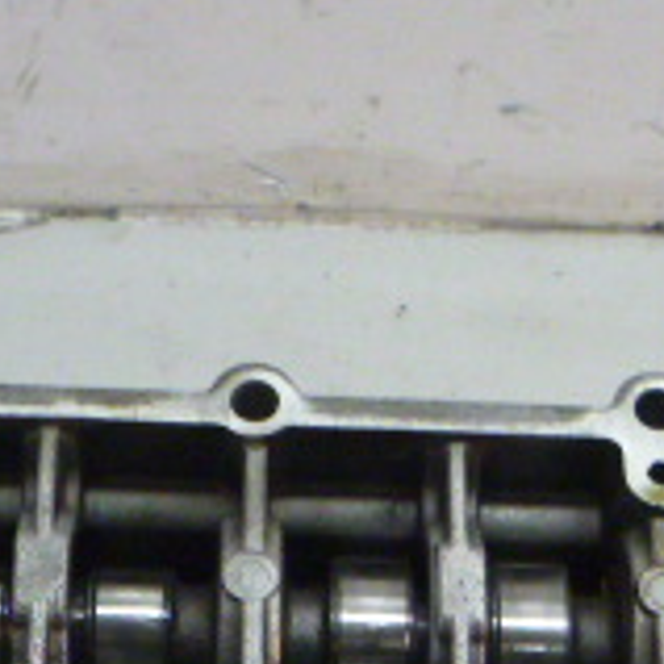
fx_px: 1931
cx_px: 317
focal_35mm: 89
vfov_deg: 18.1
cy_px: 890
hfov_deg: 19.5
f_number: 3.9
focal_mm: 4.5
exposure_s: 1/40
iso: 400
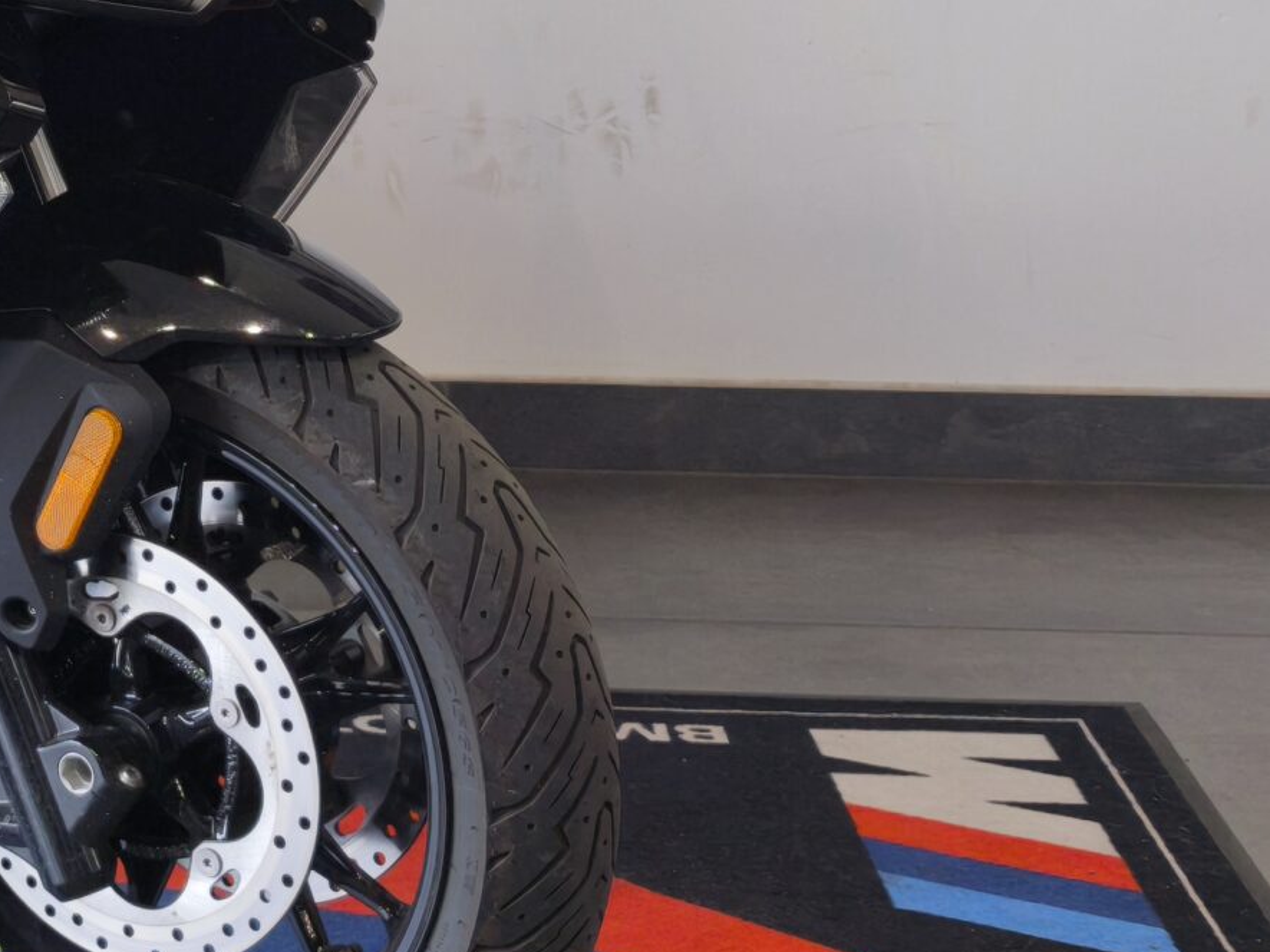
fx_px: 4880
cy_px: -70
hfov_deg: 14.1
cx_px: -509
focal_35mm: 133
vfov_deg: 11.0
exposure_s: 1/100
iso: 50
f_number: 1.6
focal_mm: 6.57
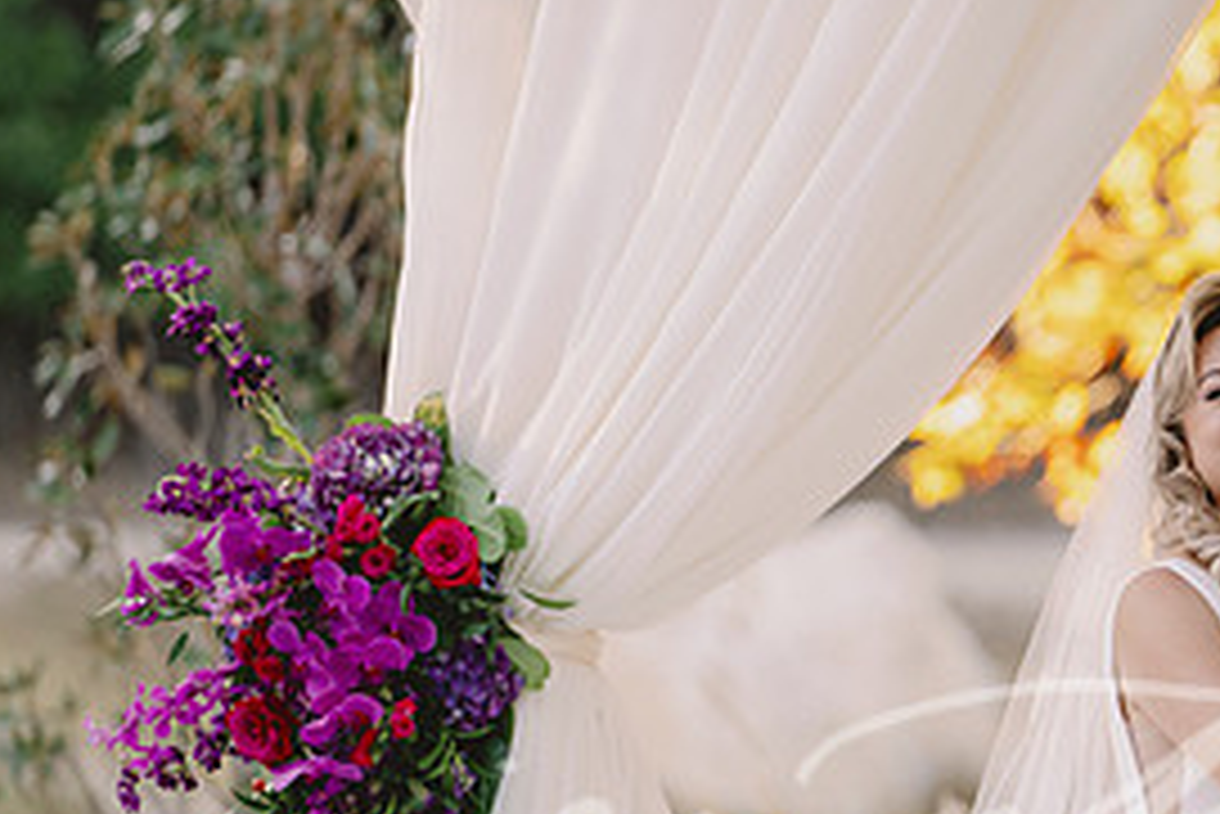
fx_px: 12545
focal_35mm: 370
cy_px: 349
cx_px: 1243
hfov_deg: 5.6
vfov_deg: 3.7
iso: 640
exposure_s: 1/320
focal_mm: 173
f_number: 3.2
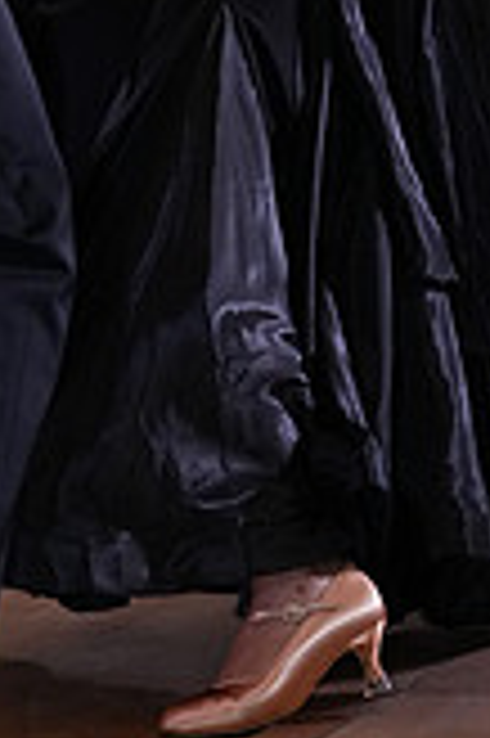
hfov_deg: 8.8
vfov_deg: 12.8
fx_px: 3191
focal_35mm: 156
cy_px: -184
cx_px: 173
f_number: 5
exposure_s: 1/250
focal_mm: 44
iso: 2500
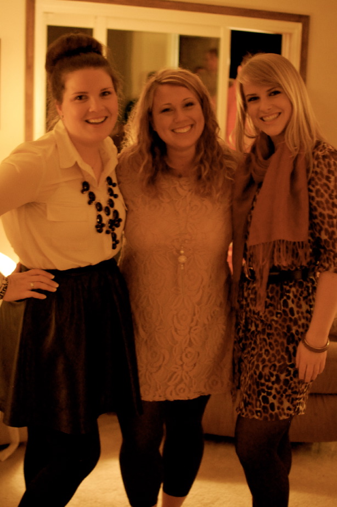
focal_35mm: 52
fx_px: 738
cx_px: 168
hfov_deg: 25.7
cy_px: 254
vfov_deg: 37.9
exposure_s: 1/25
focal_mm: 35
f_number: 1.8
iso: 1600
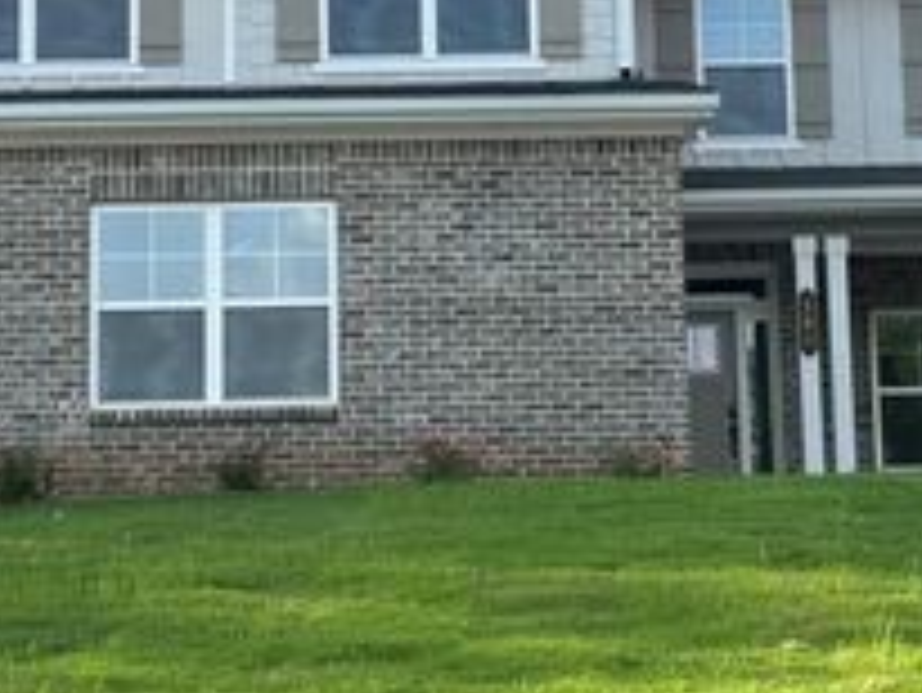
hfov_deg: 16.8
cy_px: 115
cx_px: 441
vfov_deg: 12.6
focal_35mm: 117
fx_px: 3118
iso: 64
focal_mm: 6.76
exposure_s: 1/1287
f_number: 1.78
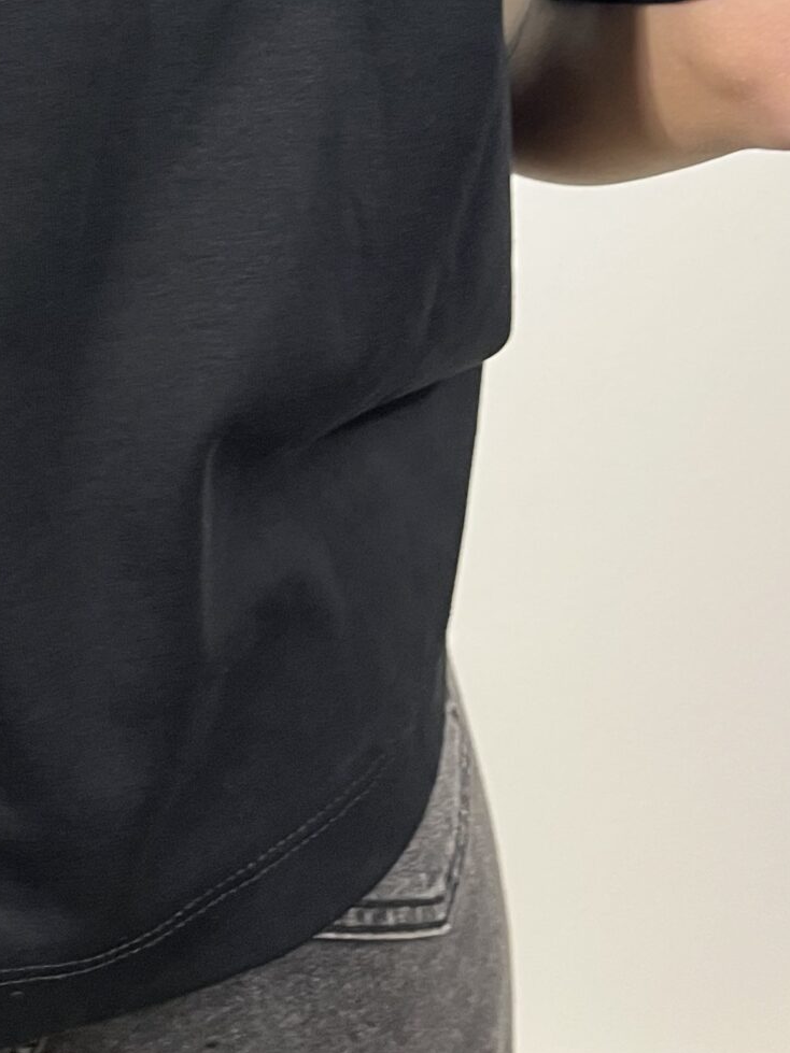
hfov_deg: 20.3
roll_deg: +2.0
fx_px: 2070
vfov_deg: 26.8
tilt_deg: -8.2
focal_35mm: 68
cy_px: -35
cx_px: -147
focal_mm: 5.1
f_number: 1.6
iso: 100
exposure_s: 1/50
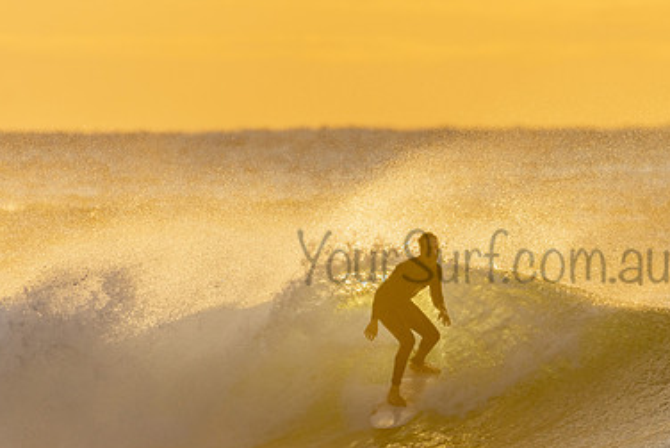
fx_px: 21540
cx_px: 481
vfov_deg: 1.2
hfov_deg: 1.8
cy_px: 242
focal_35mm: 1157
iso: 200
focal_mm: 500
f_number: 5.6
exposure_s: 1/1250
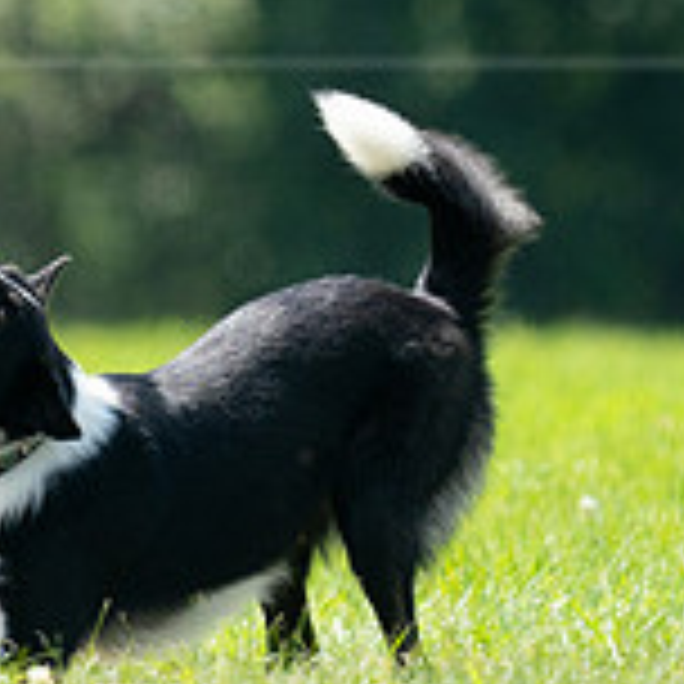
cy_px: -2
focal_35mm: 1431
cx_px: -32
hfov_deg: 1.2
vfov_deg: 1.2
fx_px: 31991
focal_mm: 441
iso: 2000
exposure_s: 1/3200
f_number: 6.3
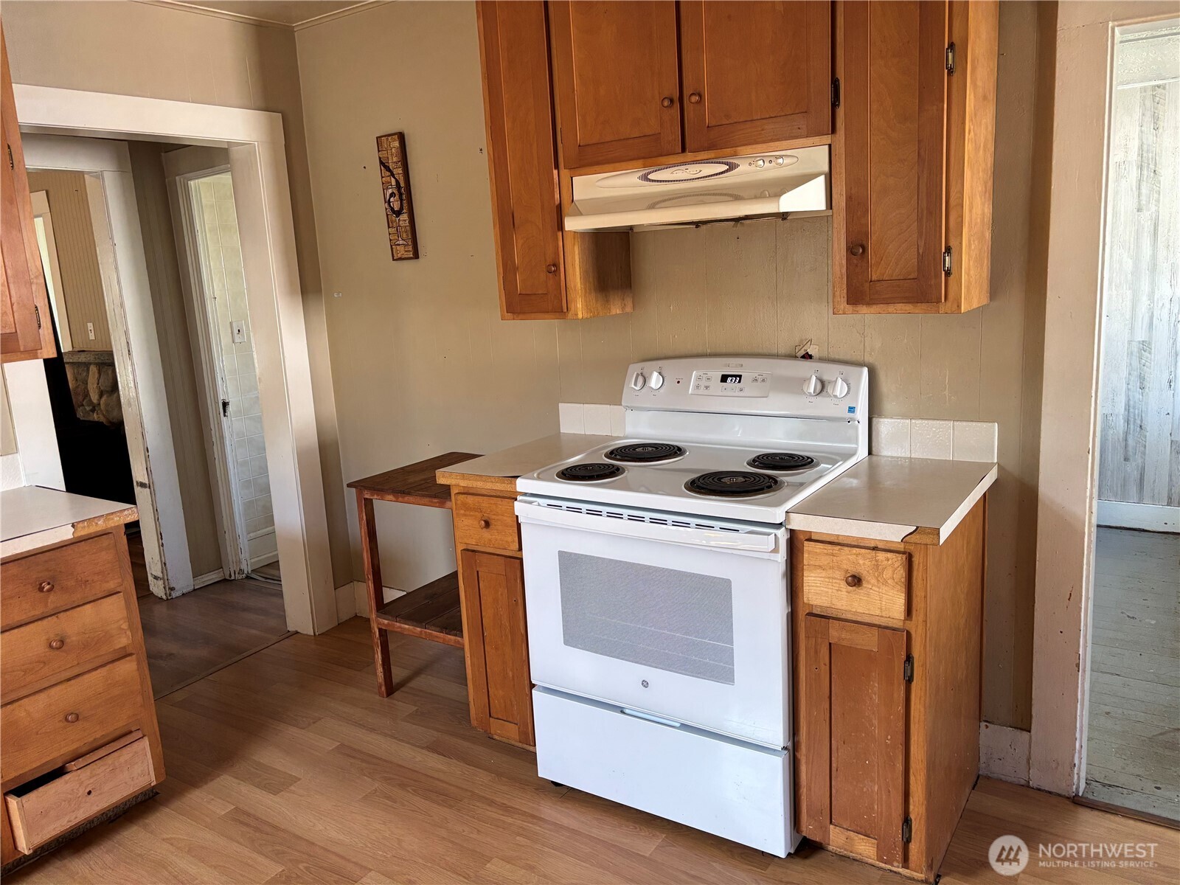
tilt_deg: -12.8
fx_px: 886
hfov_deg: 67.3
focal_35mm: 26
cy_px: 442
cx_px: 590
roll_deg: +3.8
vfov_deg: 53.1
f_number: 1.6
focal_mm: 5.96
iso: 160
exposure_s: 1/60
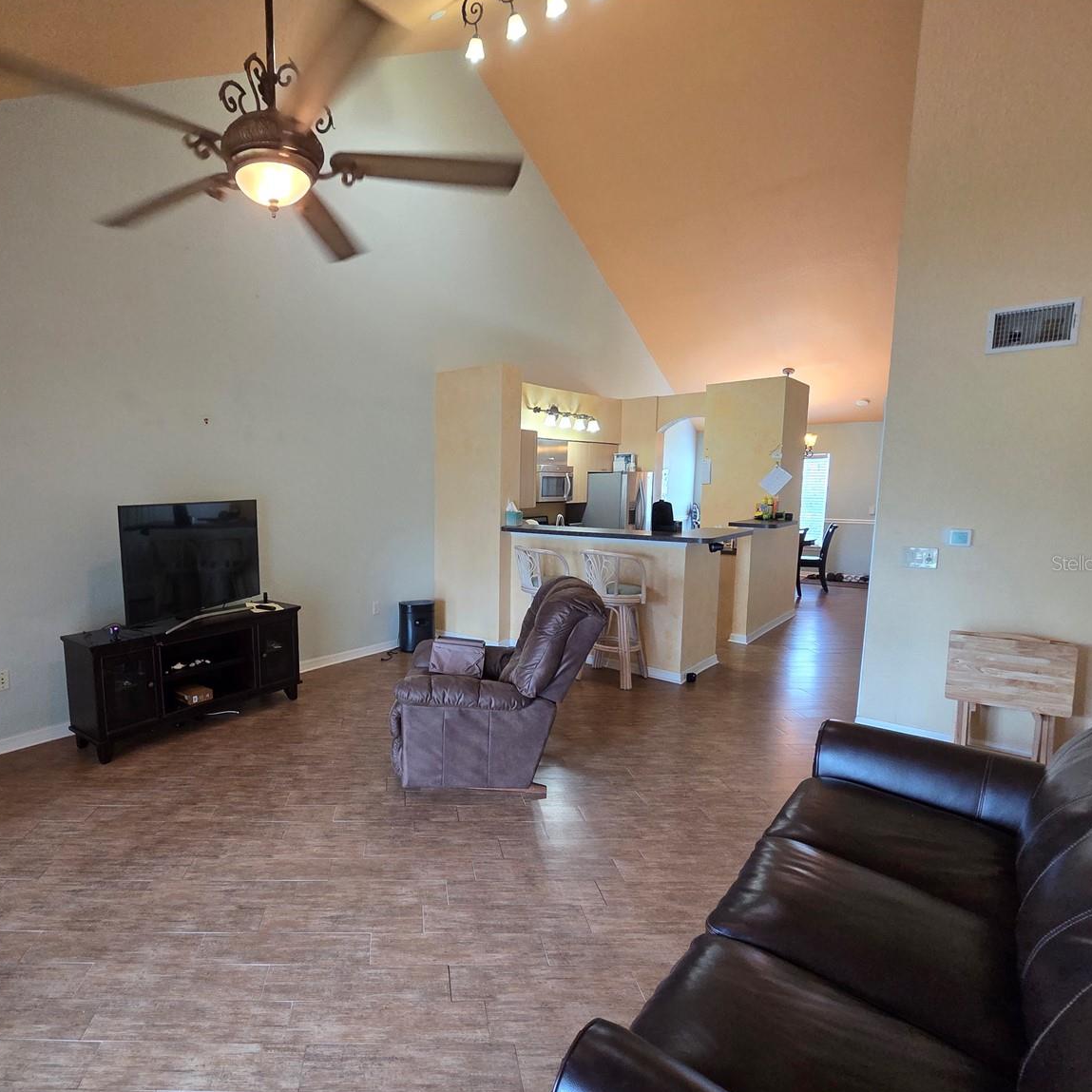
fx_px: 571
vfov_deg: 87.4
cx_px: 381
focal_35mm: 16
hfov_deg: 84.9
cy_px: 563
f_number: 2.2
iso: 320
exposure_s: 1/60
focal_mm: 2.2
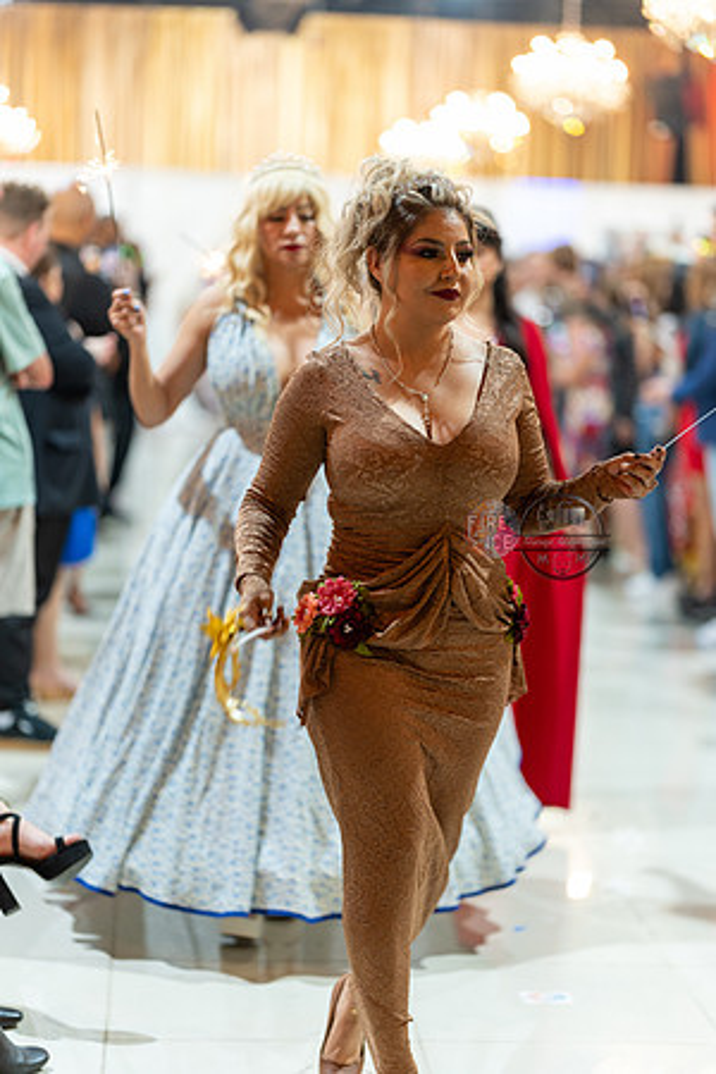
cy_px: 537
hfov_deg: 16.1
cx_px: 358
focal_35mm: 85
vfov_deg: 23.9
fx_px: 2536
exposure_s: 1/160
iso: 500
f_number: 1.4
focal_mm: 85
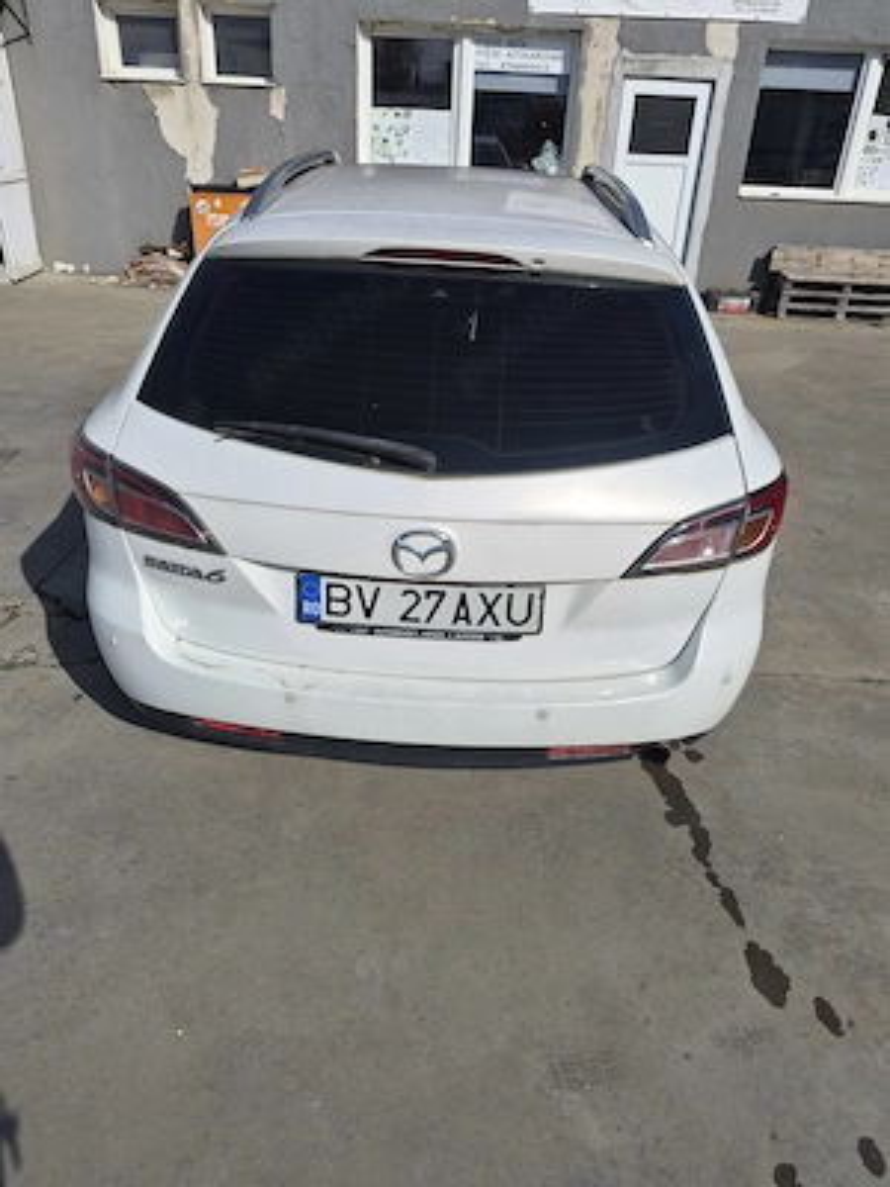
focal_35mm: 23
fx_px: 788
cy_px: 594
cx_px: 445
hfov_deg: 58.9
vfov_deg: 73.9
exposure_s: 1/7696
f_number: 1.8
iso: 50
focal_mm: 5.4
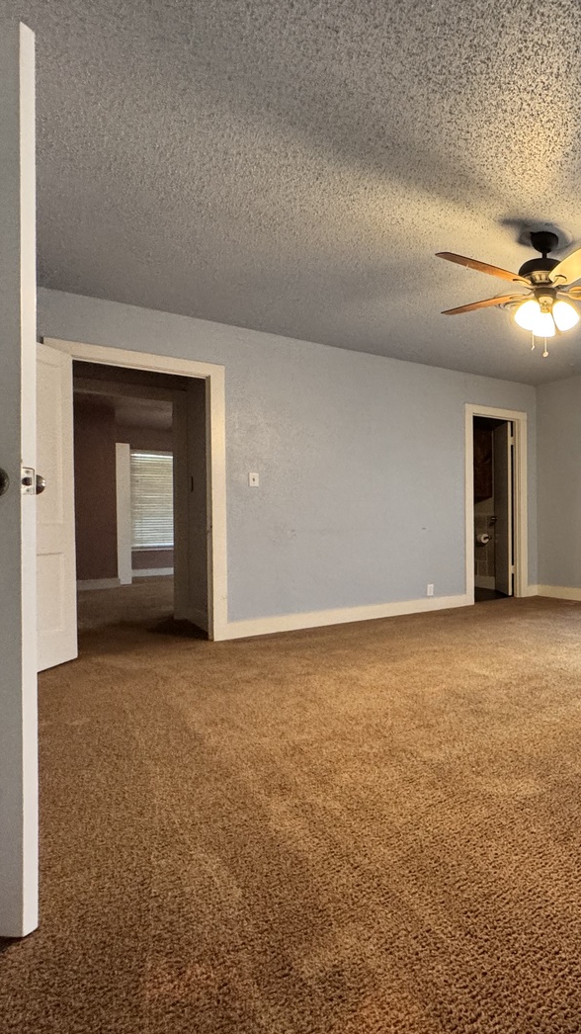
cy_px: 519
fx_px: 575
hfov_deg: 44.5
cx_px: 597
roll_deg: +0.3
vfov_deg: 83.9
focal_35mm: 21
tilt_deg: -0.8
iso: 400
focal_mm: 2.22
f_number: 2.2
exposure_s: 1/60
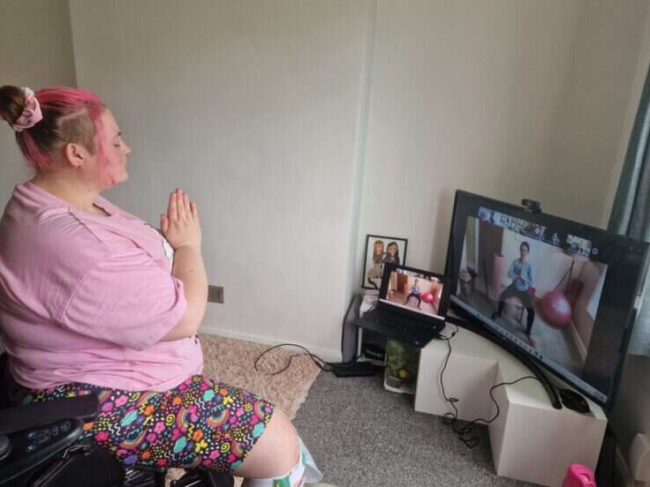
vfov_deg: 56.8
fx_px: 451
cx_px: 317
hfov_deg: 71.6
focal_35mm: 24
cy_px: 247
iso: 64
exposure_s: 1/120
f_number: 1.8
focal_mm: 6.4
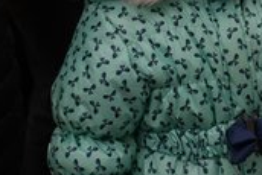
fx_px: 932
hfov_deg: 15.8
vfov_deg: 10.6
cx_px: 235
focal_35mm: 128
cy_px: -19
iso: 4000
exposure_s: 1/160
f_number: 4
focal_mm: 55
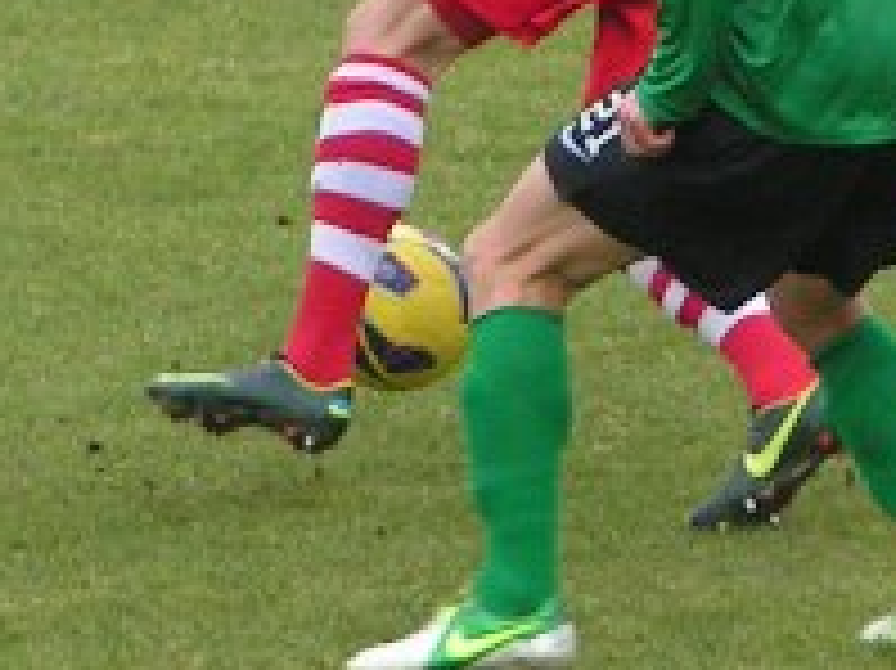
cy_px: -31
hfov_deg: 1.9
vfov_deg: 1.4
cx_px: 747
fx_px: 26929
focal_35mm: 1041
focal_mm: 39.6
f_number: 3.5
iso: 125
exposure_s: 1/400
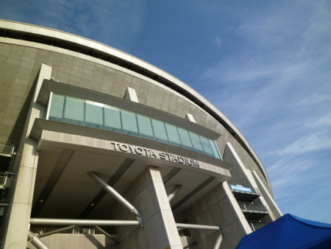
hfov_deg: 69.4
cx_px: 166
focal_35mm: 25
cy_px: 124
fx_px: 239
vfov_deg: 54.9
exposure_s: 1/500
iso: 80
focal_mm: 4.5
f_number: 4.5
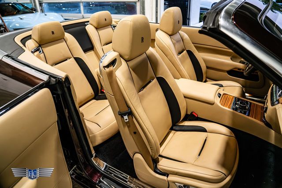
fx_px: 188
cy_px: 94
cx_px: 141
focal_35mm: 24
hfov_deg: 73.7
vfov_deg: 53.2
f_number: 4
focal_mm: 24
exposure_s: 1/80
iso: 1250
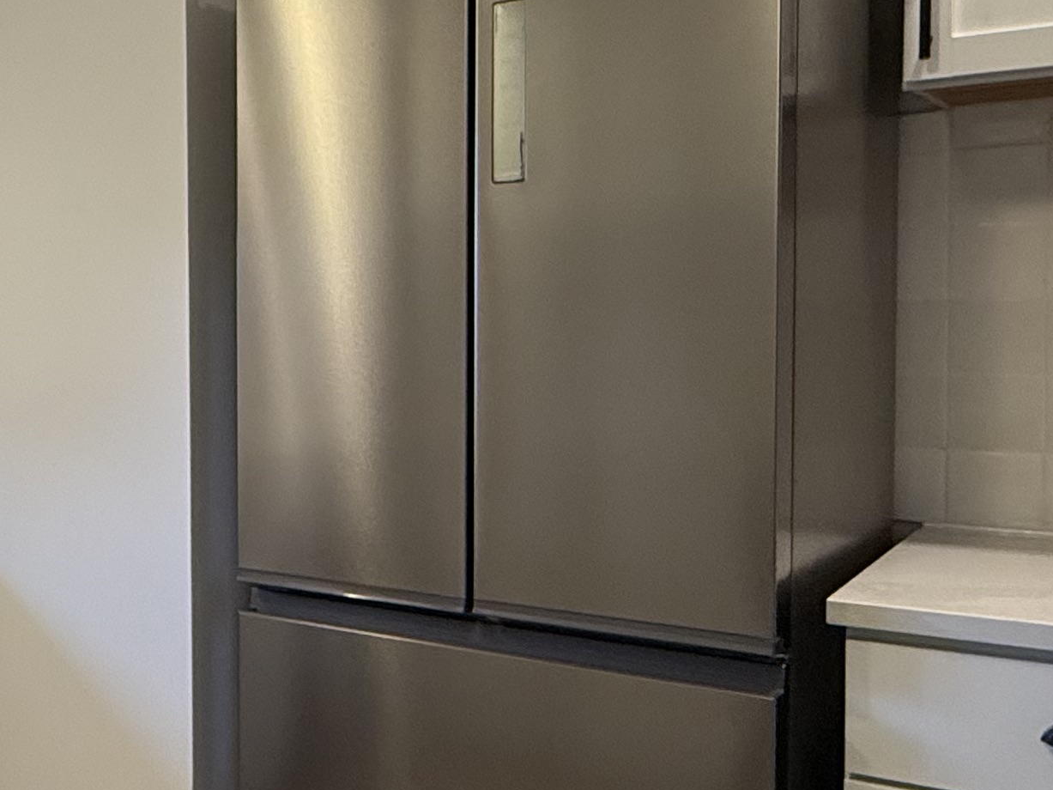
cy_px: 375
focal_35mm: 46
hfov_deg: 35.2
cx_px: -110
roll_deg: +0.5
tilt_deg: -3.0
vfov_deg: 31.5
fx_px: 1399
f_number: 2.2
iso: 250
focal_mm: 2.22
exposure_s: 1/120
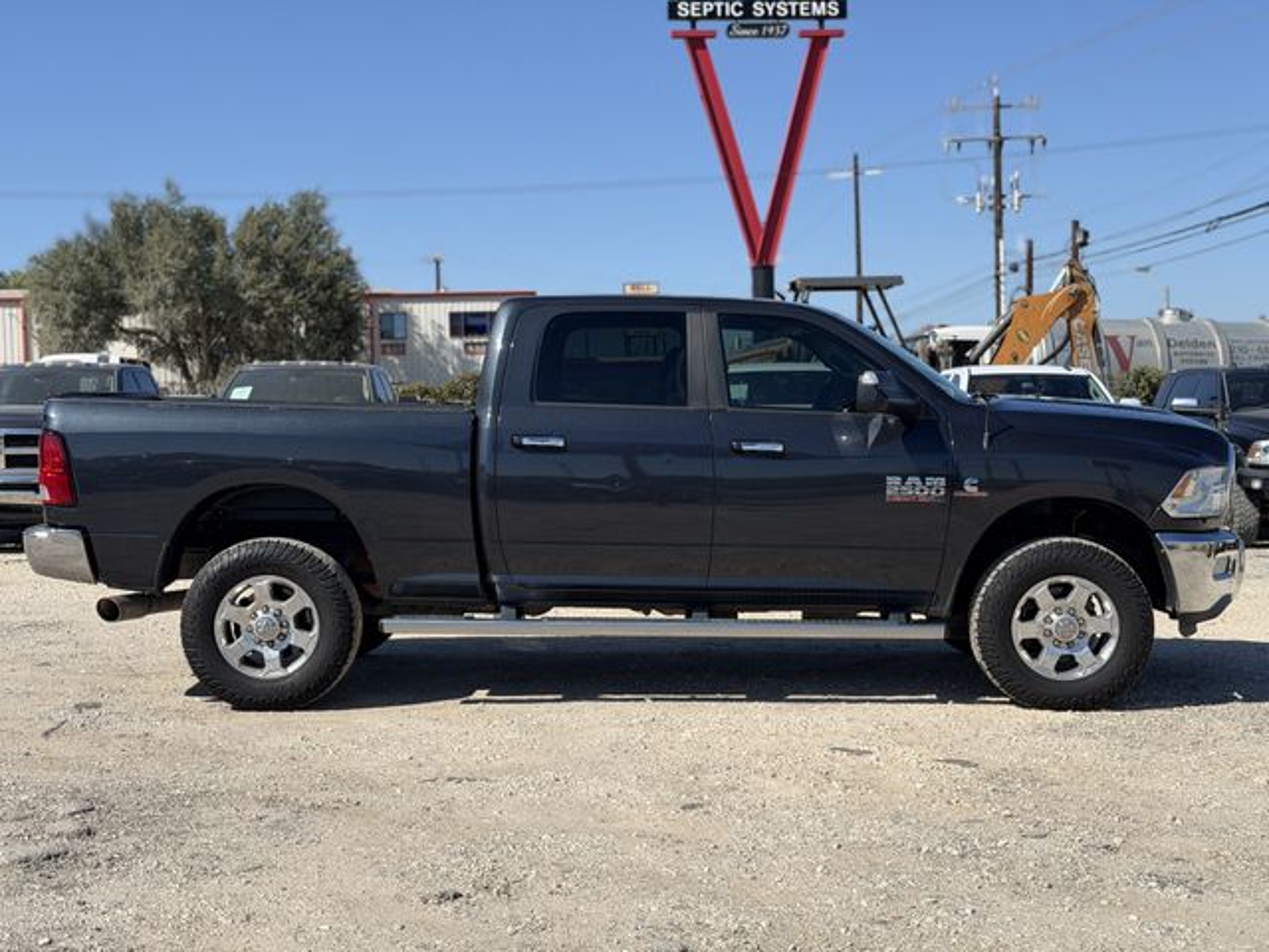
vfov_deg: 30.3
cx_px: 634
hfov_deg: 39.7
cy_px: 476
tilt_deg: -2.0
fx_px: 1760
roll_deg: +1.8
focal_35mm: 48
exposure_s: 1/6536
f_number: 1.78
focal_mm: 6.76
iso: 80
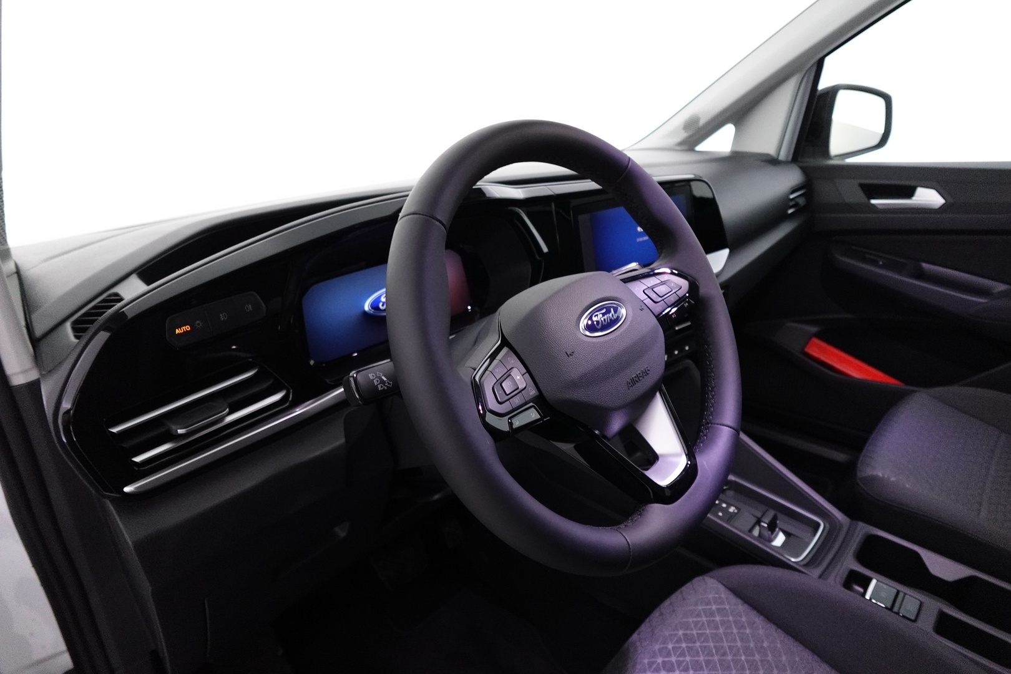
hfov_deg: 84.0
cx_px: 506
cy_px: 337
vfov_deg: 61.9
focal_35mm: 20
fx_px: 562
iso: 1250
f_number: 2
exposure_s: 1/80
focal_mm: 7.6
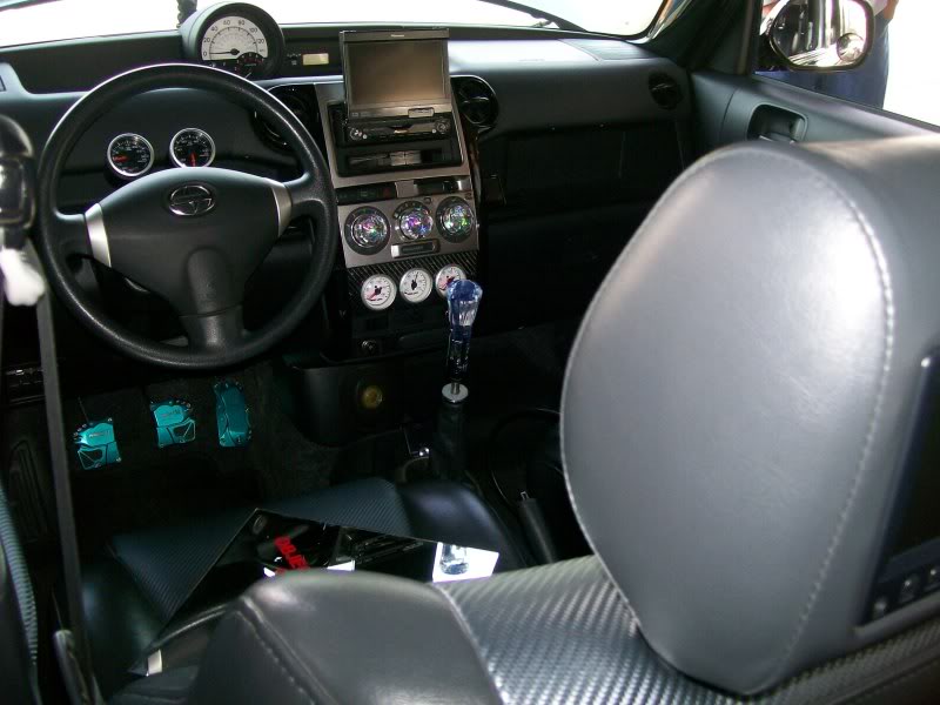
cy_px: 352
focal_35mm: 36
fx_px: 978
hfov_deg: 51.4
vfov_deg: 39.7
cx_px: 470
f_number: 2.7
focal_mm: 6
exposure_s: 1/64
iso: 140
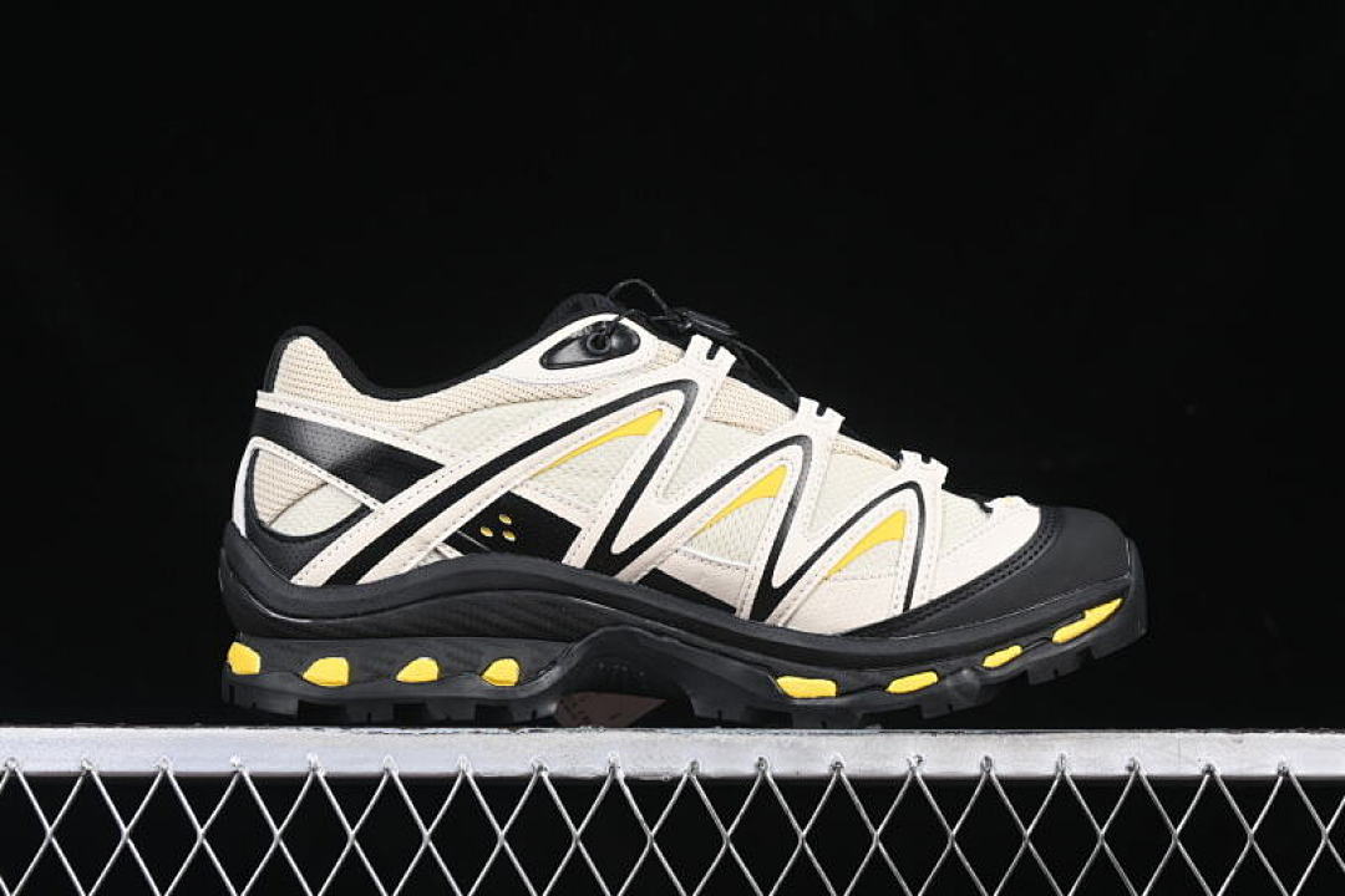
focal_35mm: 75
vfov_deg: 18.2
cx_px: 672
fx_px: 2802
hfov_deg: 27.0
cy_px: 448
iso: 160
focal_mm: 50
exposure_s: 1/60
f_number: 7.1
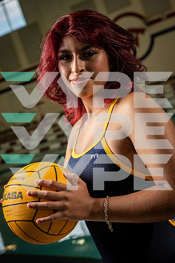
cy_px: 132
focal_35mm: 70
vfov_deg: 28.8
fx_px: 510
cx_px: 88
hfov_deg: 19.5
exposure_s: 1/250
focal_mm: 70
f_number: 5.6
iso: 640
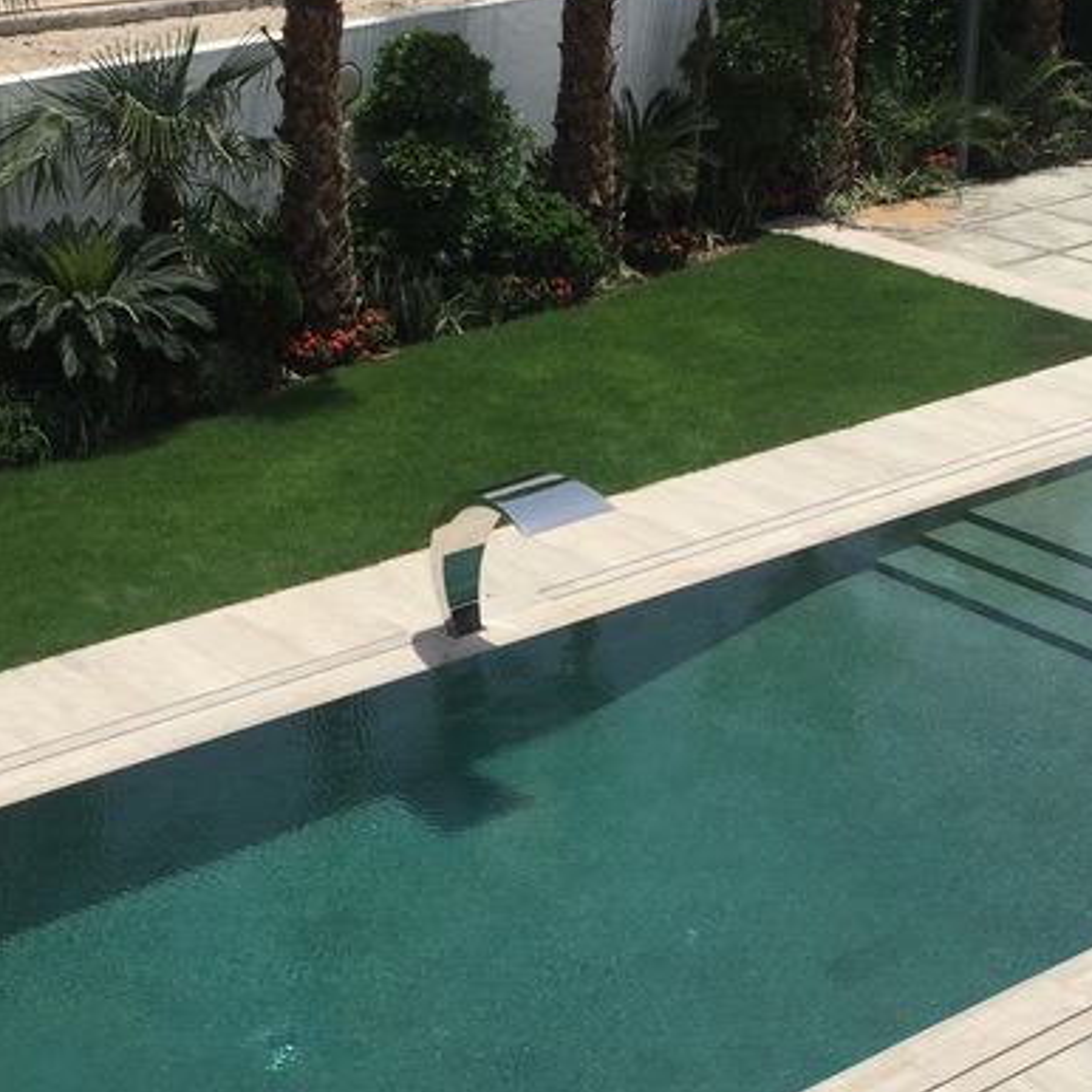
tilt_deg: -25.6
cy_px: 775
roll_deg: -1.9
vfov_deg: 25.2
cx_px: 535
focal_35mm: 68
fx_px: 2427
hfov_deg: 25.4
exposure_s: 1/3968
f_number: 2.2
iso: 32
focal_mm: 4.15
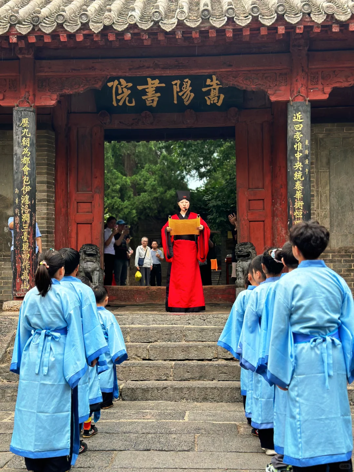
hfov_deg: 30.3
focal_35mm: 48
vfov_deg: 39.7
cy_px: 236
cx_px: 177
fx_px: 654
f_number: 1.78
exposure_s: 1/121
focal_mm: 6.86
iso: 125
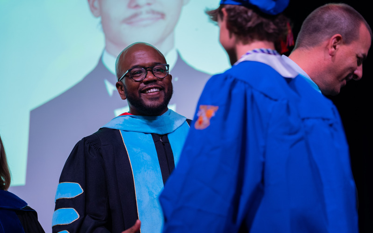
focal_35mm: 179
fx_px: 1819
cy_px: 123
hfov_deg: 11.7
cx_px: 187
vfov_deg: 7.3
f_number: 4
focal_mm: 175
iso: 1600
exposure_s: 1/125
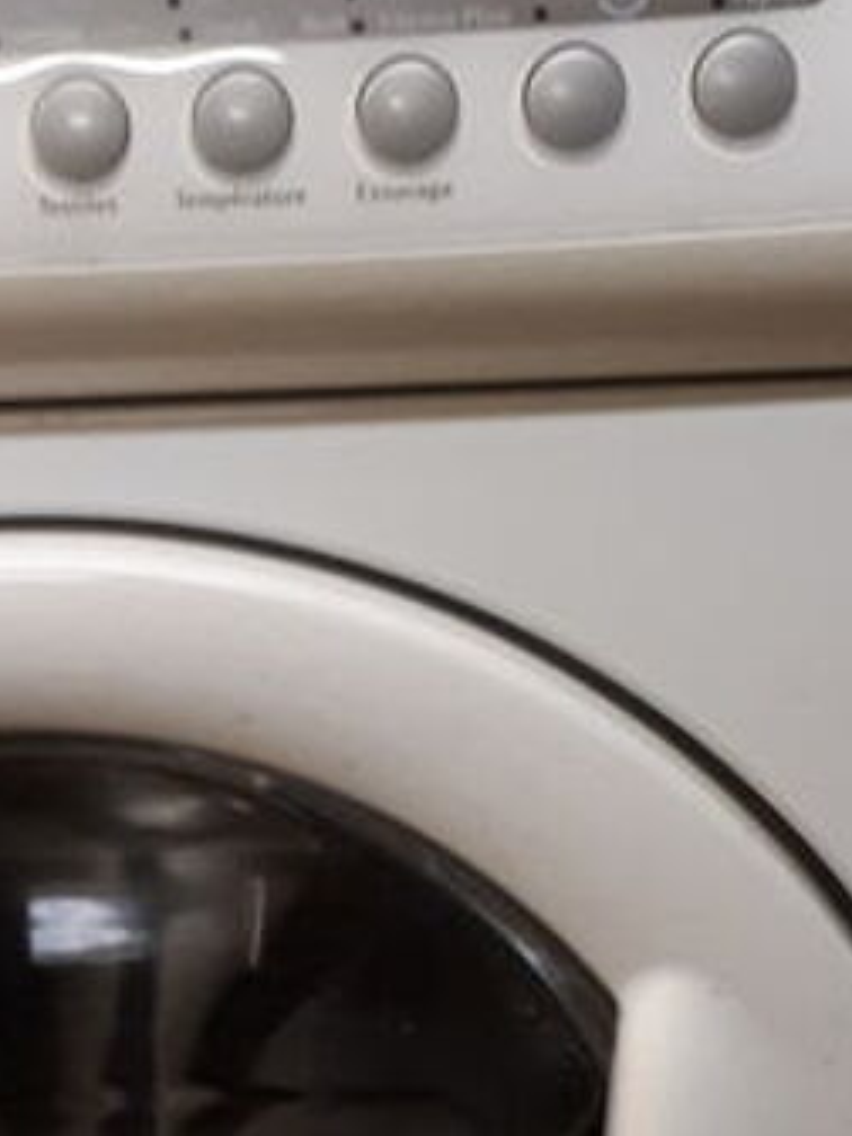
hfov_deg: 13.6
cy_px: 1019
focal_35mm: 107
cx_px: -24
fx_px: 3511
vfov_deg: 18.1
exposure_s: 1/33
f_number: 1.9
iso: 200
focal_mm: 3.6
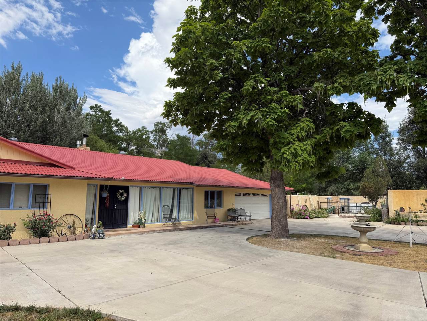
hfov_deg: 71.6
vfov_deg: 56.8
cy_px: 160
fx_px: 296
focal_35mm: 24
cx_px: 214
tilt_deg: +8.1
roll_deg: -0.4
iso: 100
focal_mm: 6.76
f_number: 1.78
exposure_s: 1/5319
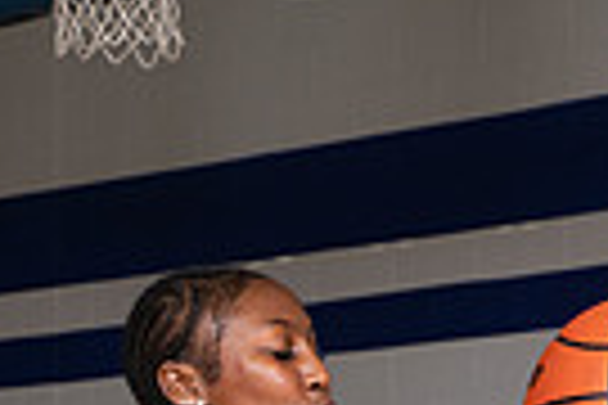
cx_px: 302
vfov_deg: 7.4
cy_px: 1004
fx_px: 2922
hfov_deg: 11.9
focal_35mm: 173
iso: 500
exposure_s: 1/320
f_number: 7.1
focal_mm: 52
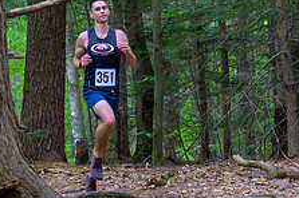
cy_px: 67
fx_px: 2695
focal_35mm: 325
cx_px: 142
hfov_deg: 6.3
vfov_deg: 4.2
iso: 8000
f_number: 4
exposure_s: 1/200
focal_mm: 95
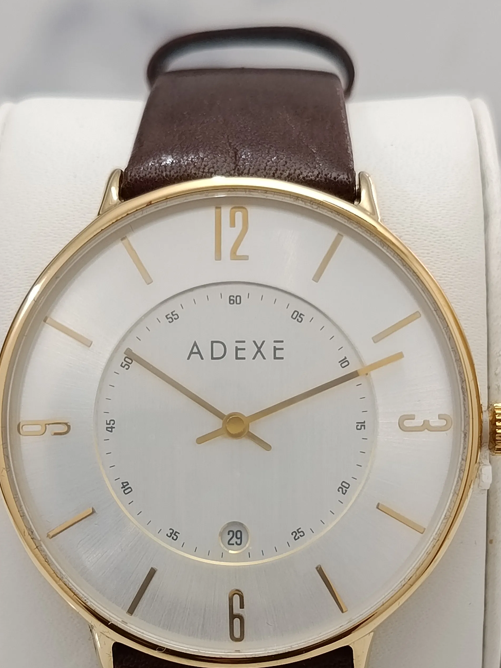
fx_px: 1466
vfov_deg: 25.3
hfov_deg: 19.4
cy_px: 506
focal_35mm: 76
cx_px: 248
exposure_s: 1/100
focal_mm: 5.24
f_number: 1.7
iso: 418
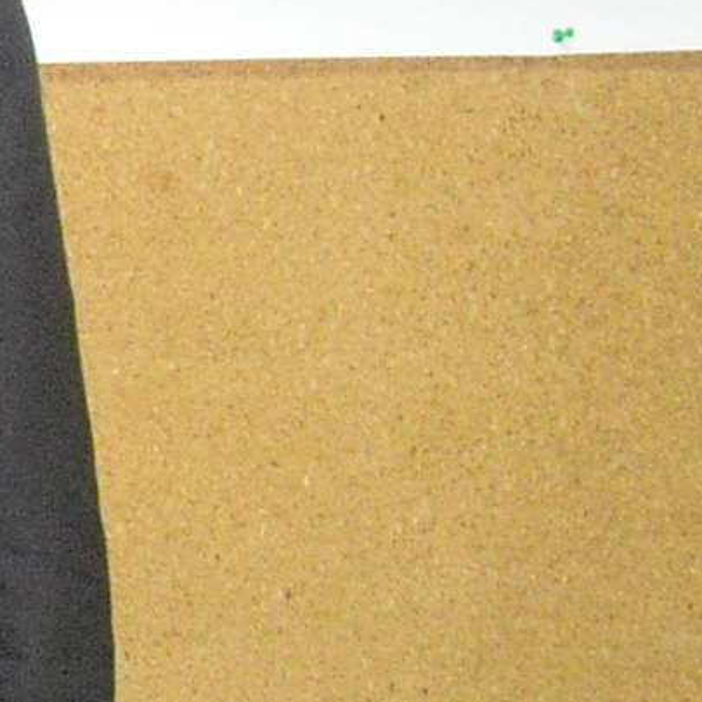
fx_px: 4382
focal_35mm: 191
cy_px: 215
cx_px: -957
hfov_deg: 8.4
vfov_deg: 9.1
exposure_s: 1/60
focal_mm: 6.2
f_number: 2.8
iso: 400
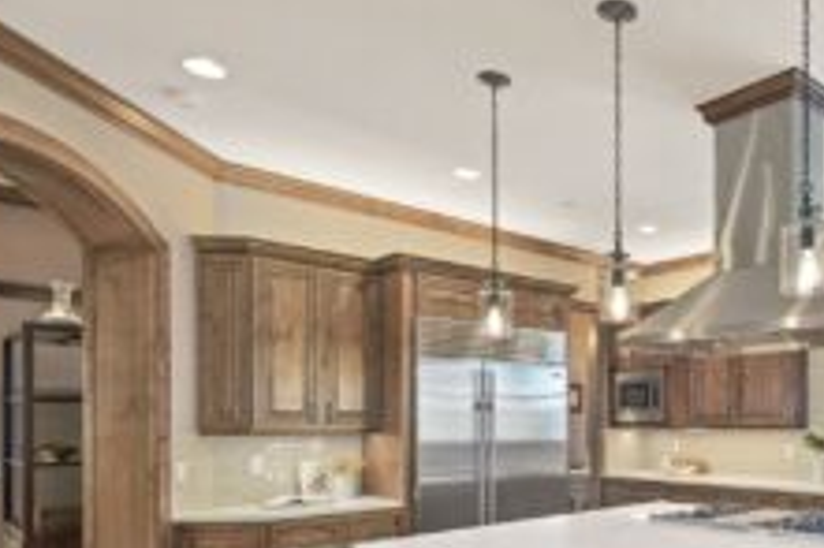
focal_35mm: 29
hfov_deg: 57.6
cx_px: 690
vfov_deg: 43.7
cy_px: 397
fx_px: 663
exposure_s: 1/5
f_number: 6.3
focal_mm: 16
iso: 640
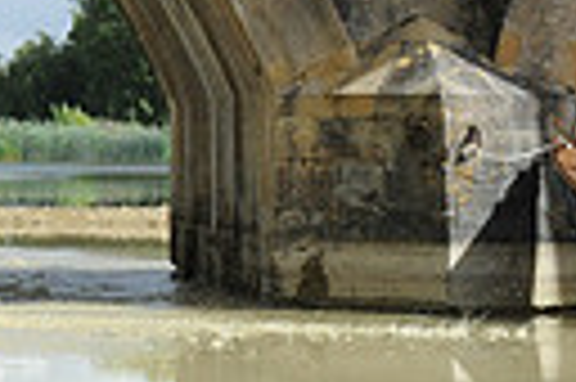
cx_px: -634
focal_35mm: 263
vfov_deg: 5.2
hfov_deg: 7.5
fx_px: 4203
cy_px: -243
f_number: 6.3
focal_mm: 58
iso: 1600
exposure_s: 1/3200
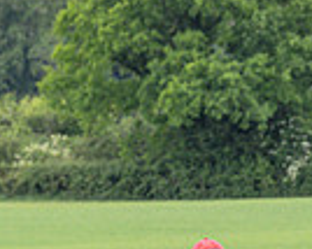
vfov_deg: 2.0
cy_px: 361
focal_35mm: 787
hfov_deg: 2.5
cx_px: -124
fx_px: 7262
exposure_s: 1/1600
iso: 400
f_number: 4
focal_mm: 135
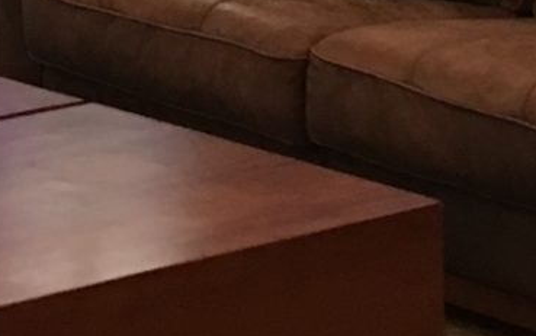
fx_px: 3113
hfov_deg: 9.8
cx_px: 142
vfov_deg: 5.8
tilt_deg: +0.8
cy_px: -636
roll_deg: +0.5
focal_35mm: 213
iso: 50
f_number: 2.2
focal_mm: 4.15
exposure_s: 1/4
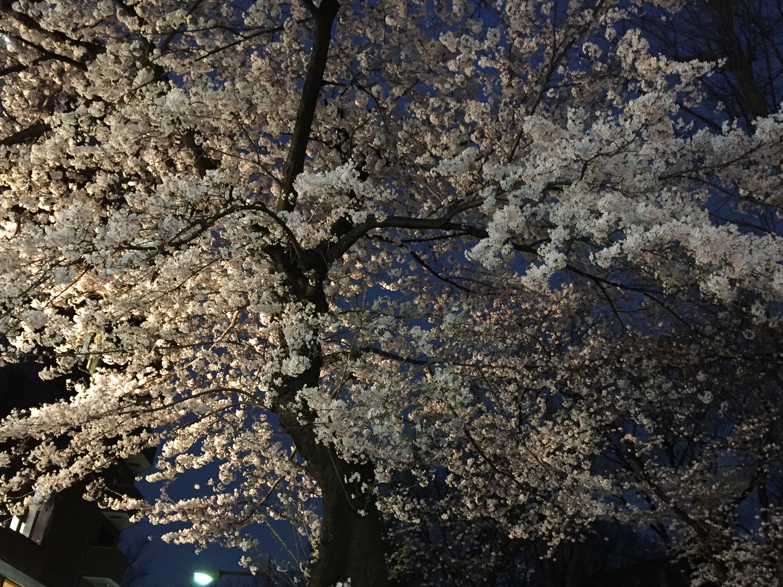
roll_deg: -3.4
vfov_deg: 42.9
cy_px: 329
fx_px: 746
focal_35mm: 33
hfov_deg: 55.2
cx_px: 436
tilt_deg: +29.9
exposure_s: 1/15
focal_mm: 4.15
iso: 500
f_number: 2.2
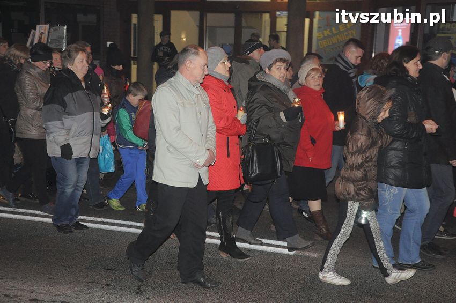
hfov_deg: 37.9
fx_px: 664
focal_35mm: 52
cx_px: 228
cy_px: 152
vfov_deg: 25.7
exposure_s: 1/60
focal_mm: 35
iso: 2000
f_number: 5
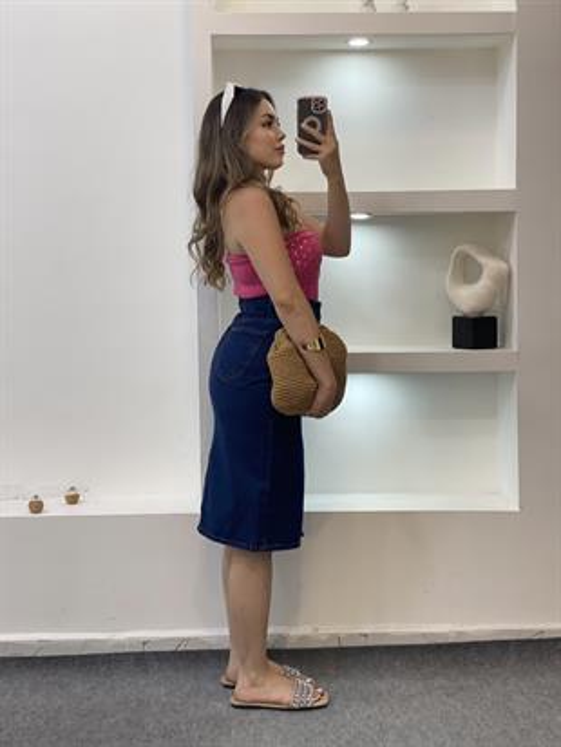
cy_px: 374
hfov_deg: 28.0
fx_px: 1123
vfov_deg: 36.8
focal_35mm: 52
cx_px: 280
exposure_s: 1/100
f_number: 2
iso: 80
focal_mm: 6
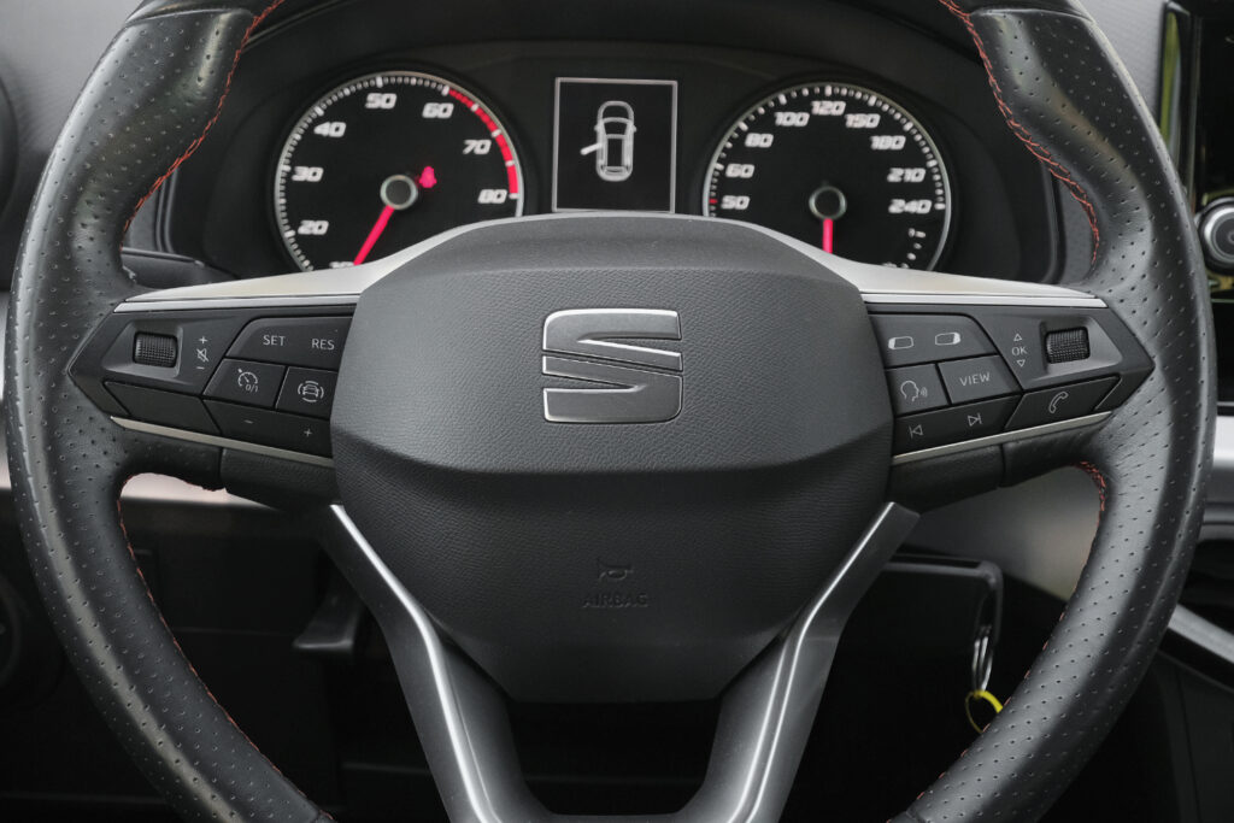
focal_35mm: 68
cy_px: 412
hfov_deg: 29.7
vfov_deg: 20.0
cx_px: 617
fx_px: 2331
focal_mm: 45
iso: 2000
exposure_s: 1/125
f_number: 7.1
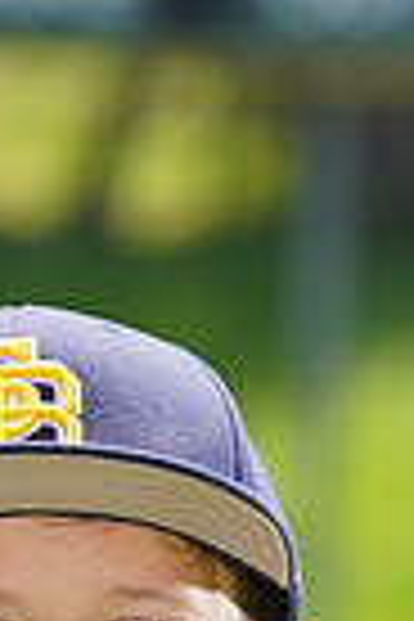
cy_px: 1012
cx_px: -106
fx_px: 16352
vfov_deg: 2.2
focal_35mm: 948
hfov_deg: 1.5
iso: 100
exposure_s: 1/250
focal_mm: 226
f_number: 7.1
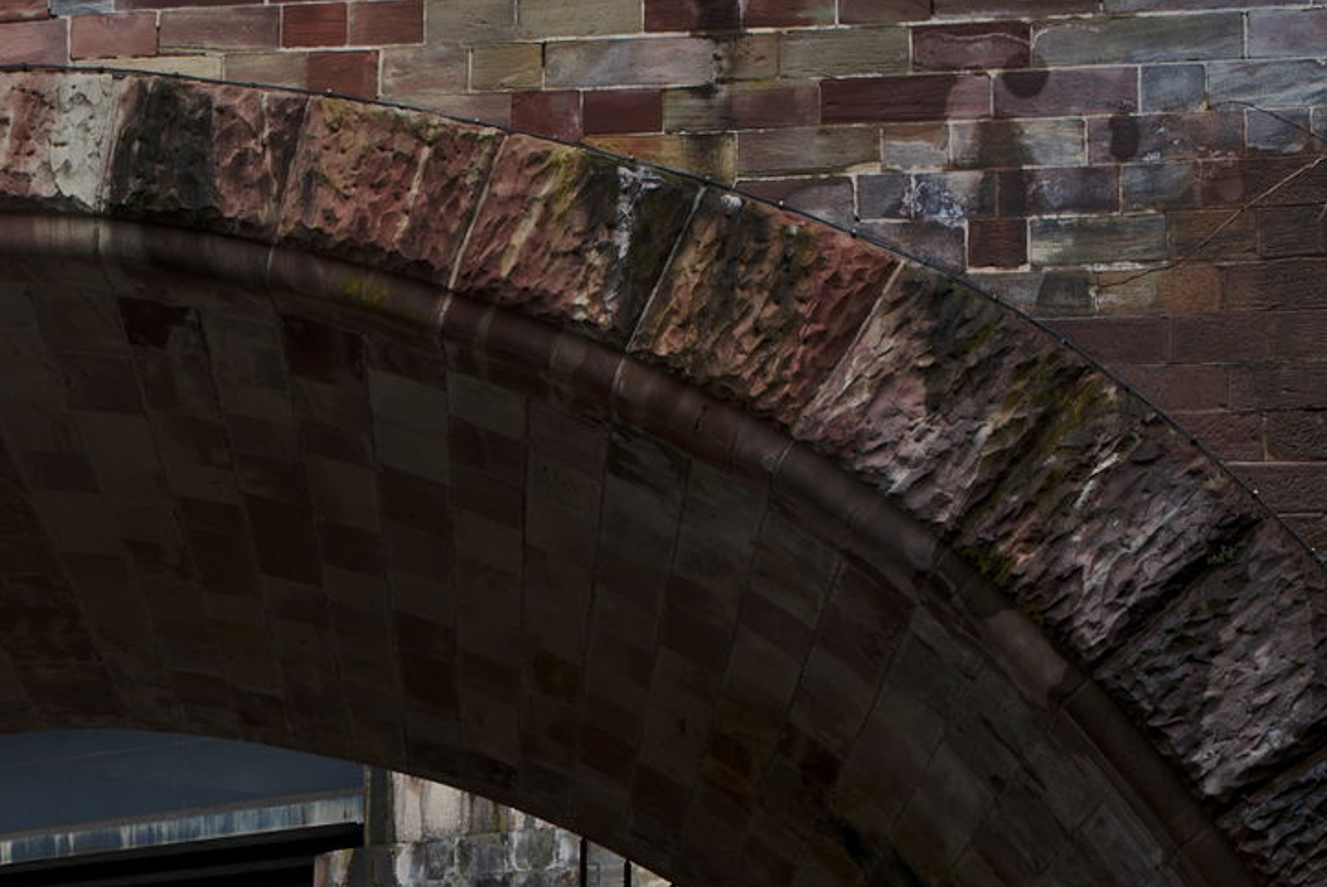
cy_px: 1171
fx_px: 4906
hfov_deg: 14.9
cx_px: -249
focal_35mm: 133
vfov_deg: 10.1
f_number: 5
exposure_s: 1/125
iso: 100
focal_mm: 50
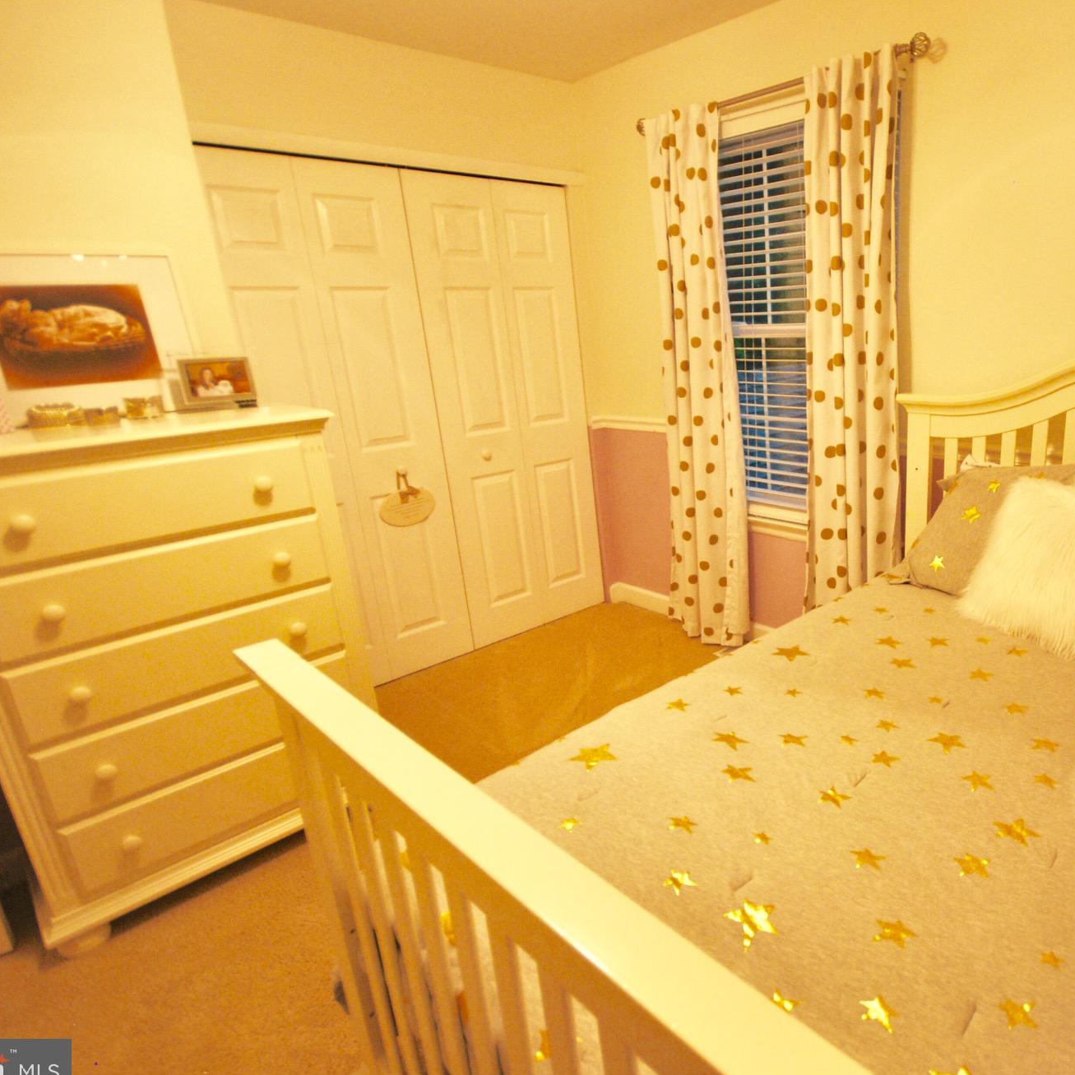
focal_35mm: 20
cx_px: 731
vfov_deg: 74.8
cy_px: 535
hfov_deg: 72.2
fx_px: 703
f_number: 4
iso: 400
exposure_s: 1/15
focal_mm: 10
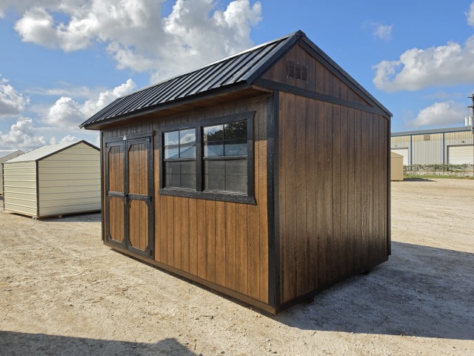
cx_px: 237
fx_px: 315
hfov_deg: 73.9
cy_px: 178
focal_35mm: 23
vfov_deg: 58.9
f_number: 1.4
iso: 64
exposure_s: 1/7939
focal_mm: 6.5
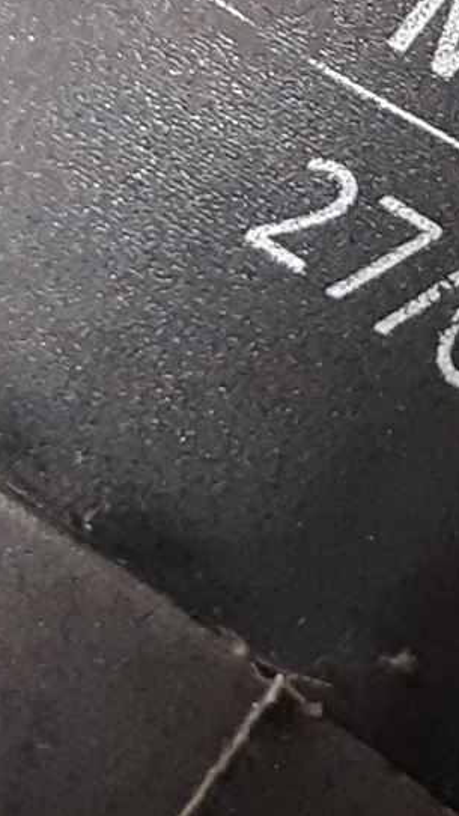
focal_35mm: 107
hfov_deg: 11.1
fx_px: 2314
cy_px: 86
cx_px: 587
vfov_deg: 19.6
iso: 250
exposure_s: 1/50
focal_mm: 3.93
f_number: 1.7
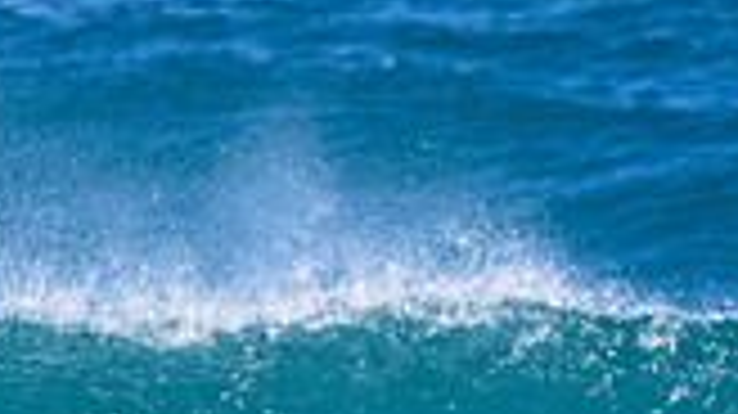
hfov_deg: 0.8
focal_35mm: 2772
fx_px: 54209
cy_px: 848
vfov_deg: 0.4
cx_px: -346
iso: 400
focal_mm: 500
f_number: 5.6
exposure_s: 1/2000
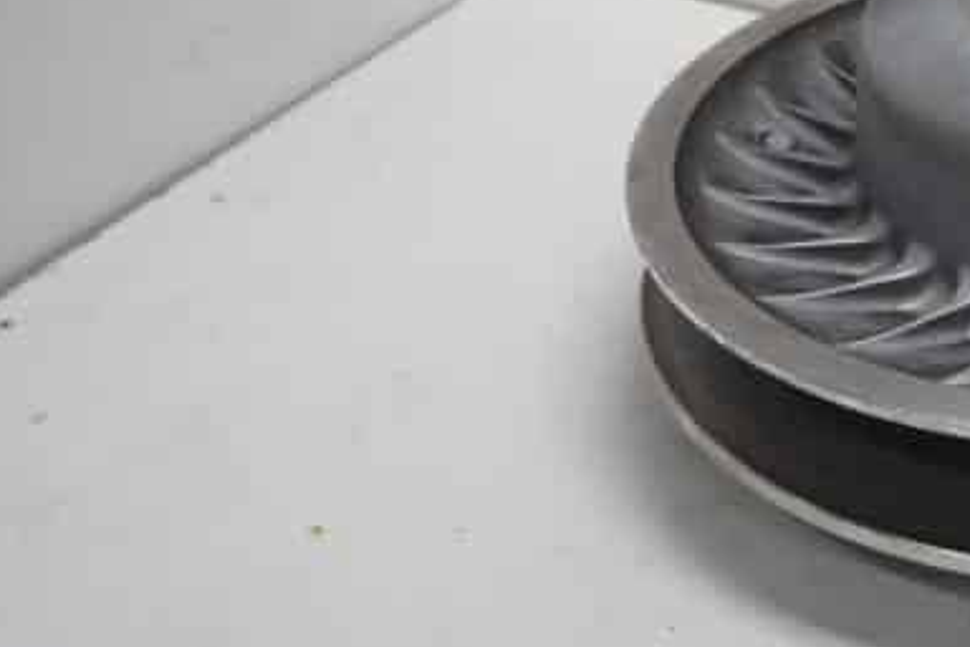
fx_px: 1940
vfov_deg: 18.9
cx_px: 1119
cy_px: 216
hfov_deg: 25.6
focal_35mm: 72
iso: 200
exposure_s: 1/60
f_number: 5
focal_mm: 18
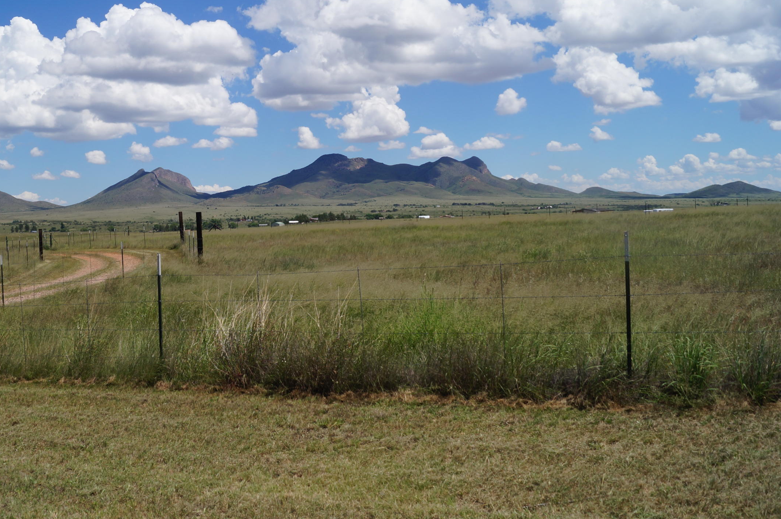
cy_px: 208
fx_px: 823
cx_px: 270
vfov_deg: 34.9
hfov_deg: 50.0
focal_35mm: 38
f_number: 13
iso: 100
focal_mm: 18
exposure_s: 1/250
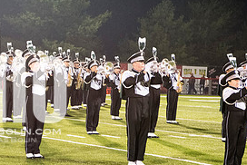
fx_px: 1023
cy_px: 99
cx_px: -2
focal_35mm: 149
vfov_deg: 9.2
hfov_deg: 13.6
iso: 5000
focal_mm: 70
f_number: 5.6
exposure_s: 1/200
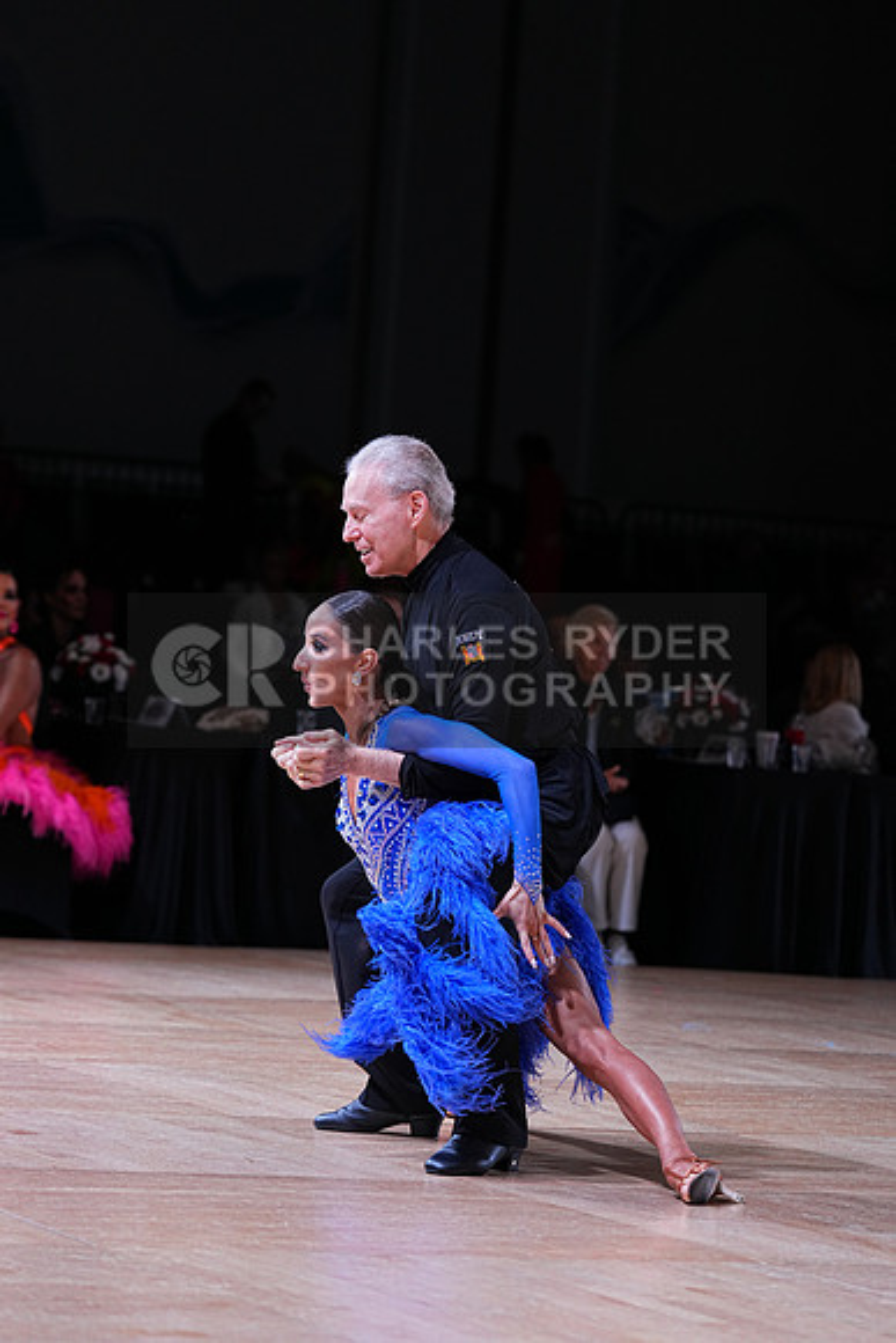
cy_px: 672
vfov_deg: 15.4
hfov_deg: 10.3
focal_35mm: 133
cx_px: 448
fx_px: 4962
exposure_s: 1/400
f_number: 4
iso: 1000
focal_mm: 133
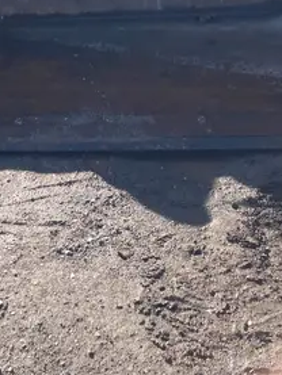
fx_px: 803
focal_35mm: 74
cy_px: -101
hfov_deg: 19.8
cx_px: 88
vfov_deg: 23.5
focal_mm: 3.99
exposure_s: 1/1548
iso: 20
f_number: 1.8
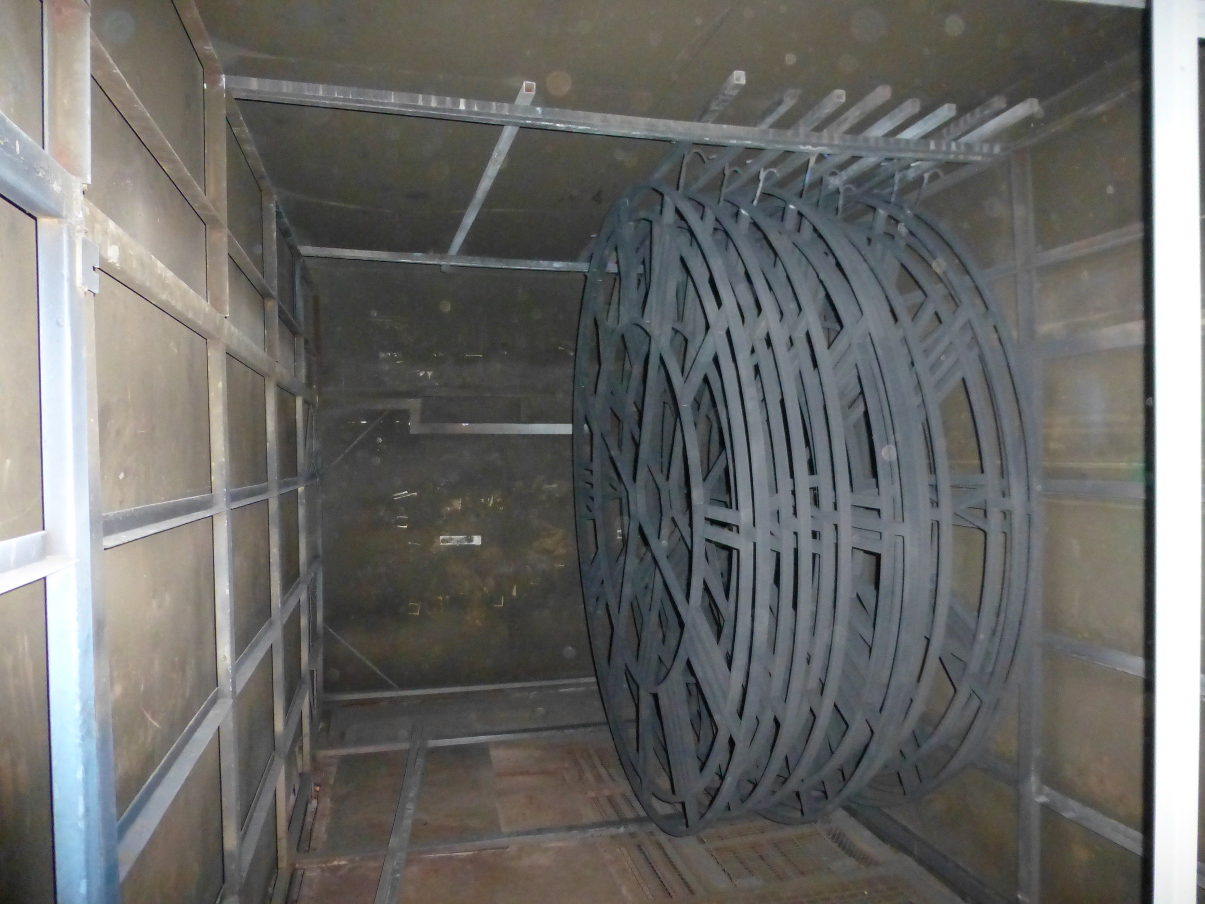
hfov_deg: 71.6
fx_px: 835
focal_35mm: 24
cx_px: 602
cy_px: 452
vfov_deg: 56.8
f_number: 3.3
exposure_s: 1/60
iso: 1000
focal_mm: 4.3
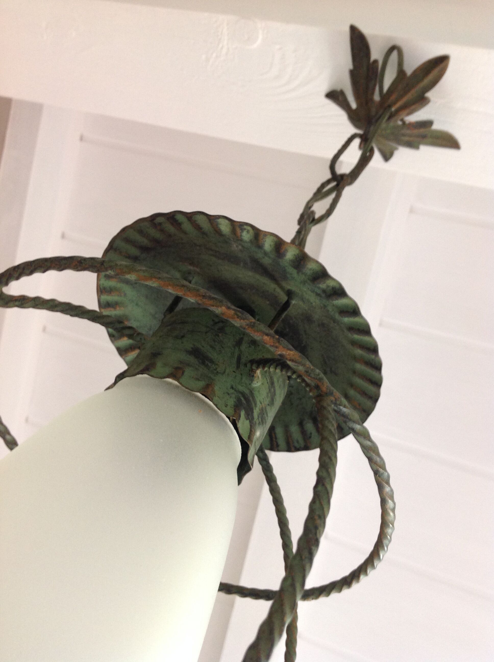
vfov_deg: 52.7
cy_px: 331
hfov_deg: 40.6
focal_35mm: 35
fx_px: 668
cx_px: 247
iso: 125
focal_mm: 4.28
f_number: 2.4
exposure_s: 1/15
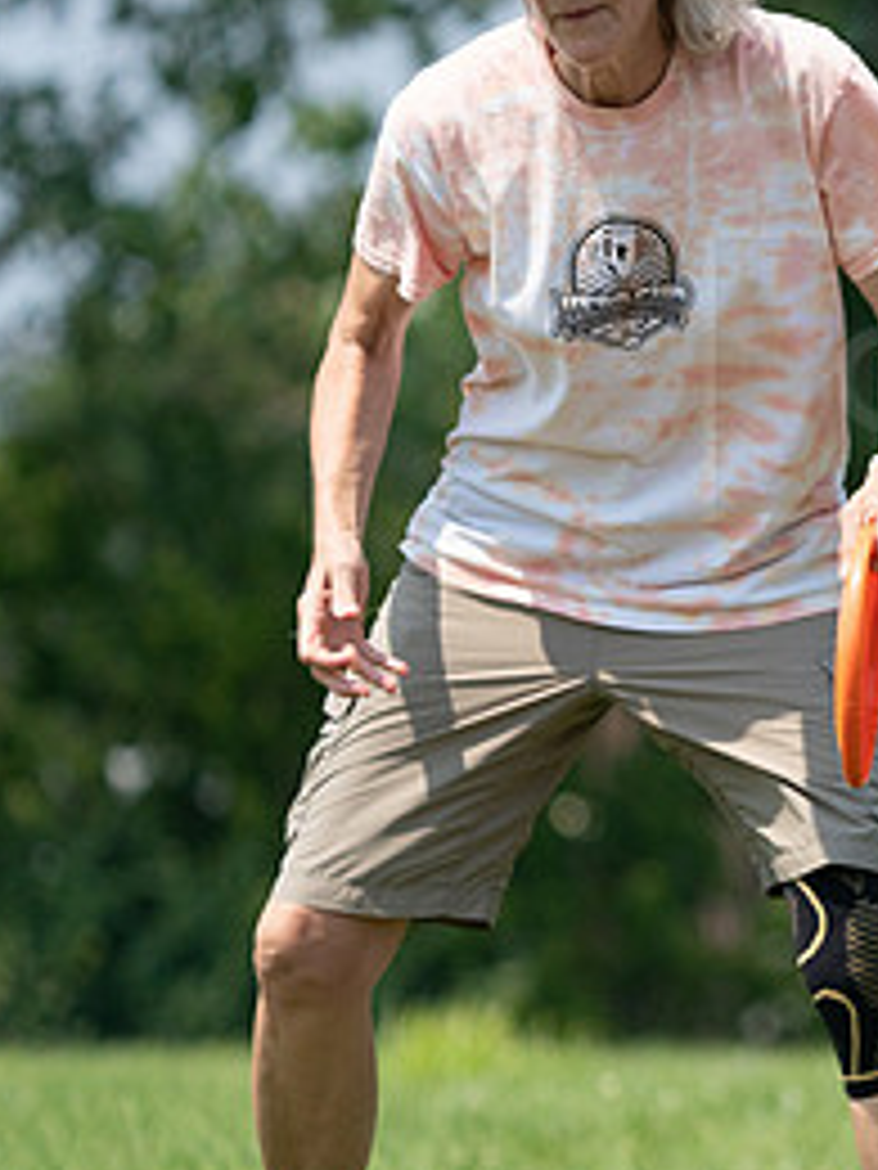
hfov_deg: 2.3
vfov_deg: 3.0
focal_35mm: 656
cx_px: 1135
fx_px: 22185
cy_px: 452
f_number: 6.3
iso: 1250
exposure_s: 1/4000
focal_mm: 306
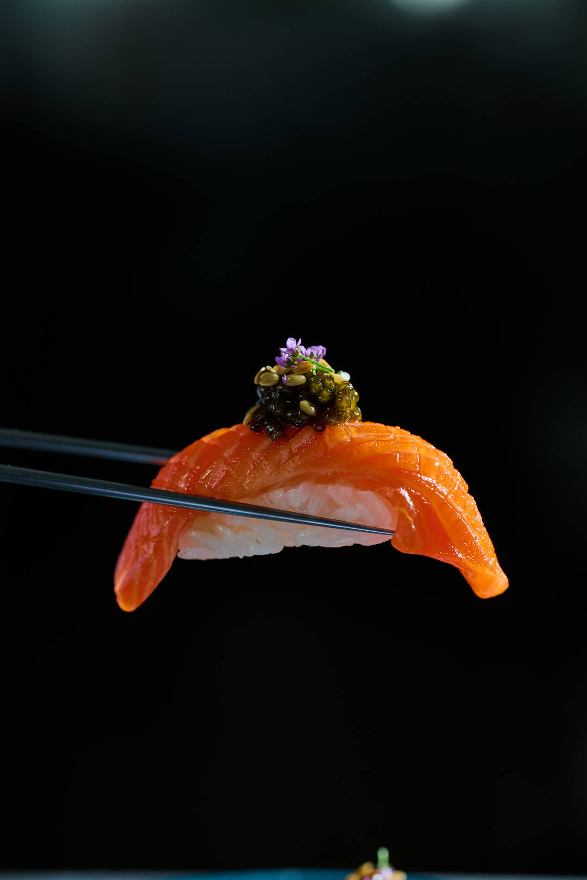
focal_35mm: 105
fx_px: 2567
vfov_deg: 19.5
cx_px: 294
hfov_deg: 13.0
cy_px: 440
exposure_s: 1/160
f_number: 5
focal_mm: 105
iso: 64
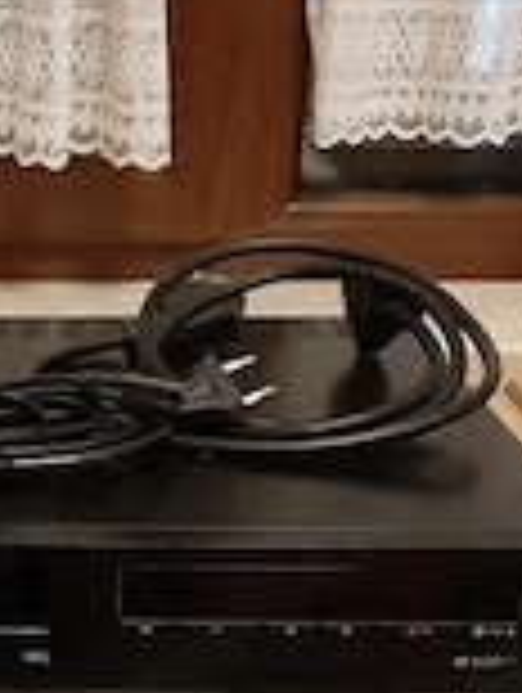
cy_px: 657
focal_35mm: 70
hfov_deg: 20.4
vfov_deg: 26.6
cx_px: 4
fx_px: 1404
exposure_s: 1/20
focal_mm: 3.93
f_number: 1.7
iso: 500
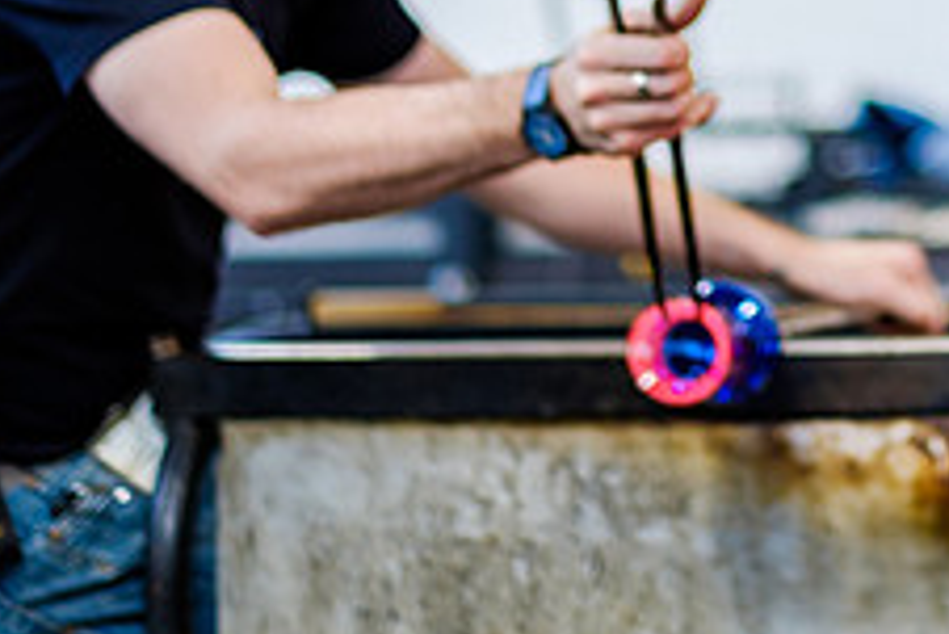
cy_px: -106
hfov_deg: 9.2
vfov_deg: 6.2
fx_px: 5829
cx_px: 1049
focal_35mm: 221
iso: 200
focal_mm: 56
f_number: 1.2
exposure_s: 1/125
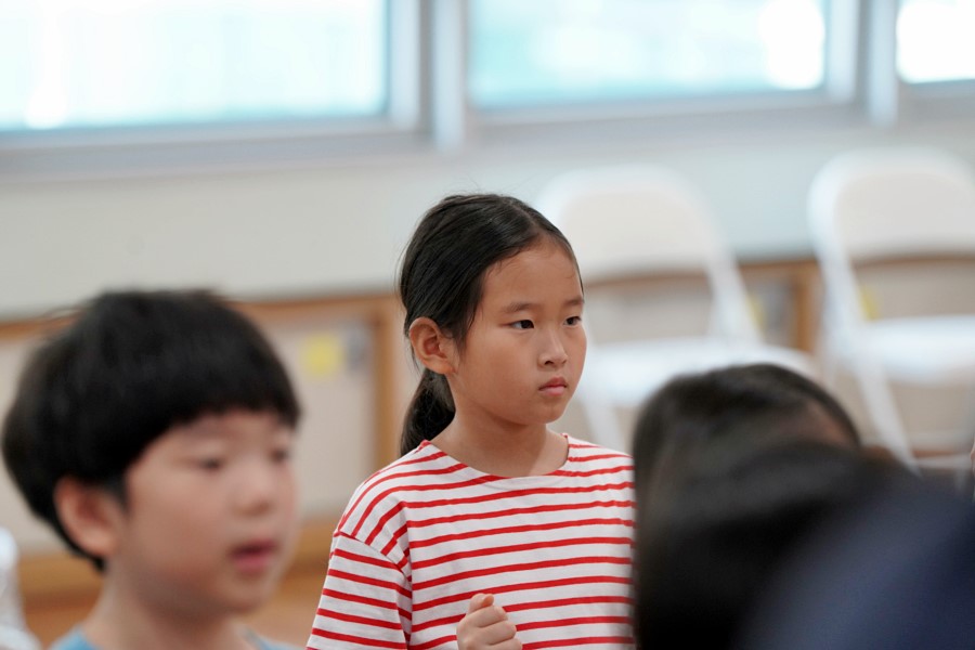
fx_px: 5416
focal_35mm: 200
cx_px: 488
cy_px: 325
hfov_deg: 10.3
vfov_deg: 6.9
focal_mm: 200
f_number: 4
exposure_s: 1/250
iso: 2000
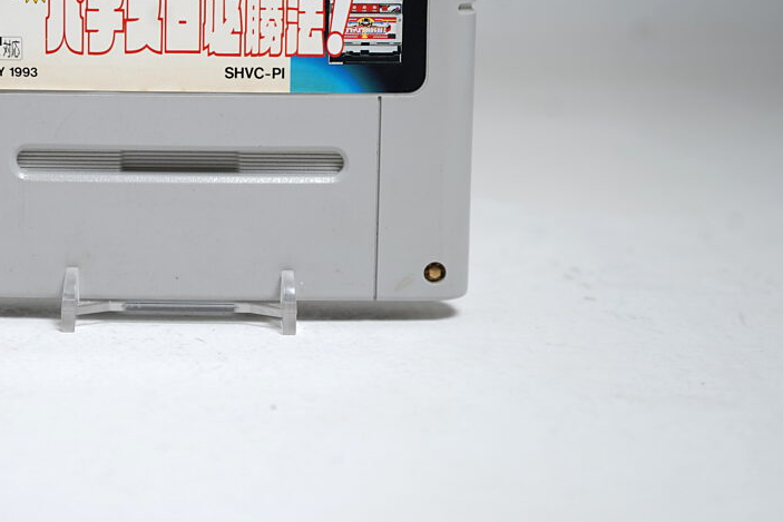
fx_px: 1523
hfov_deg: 28.3
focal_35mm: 70
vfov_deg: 19.3
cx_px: 180
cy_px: 102
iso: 64
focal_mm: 41
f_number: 5
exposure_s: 1/5
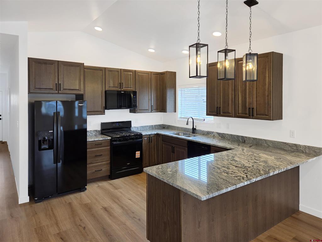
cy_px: 121
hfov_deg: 73.9
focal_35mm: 23
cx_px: 161
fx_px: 214
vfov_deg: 58.9
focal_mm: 5.4
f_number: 1.8
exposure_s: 1/120
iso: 50
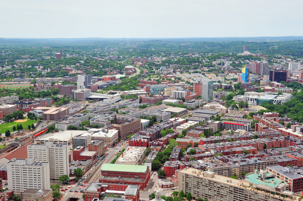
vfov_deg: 28.0
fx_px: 404
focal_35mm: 48
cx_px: 152
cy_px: 100
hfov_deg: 41.1
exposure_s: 1/180
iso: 200
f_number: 11
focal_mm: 48
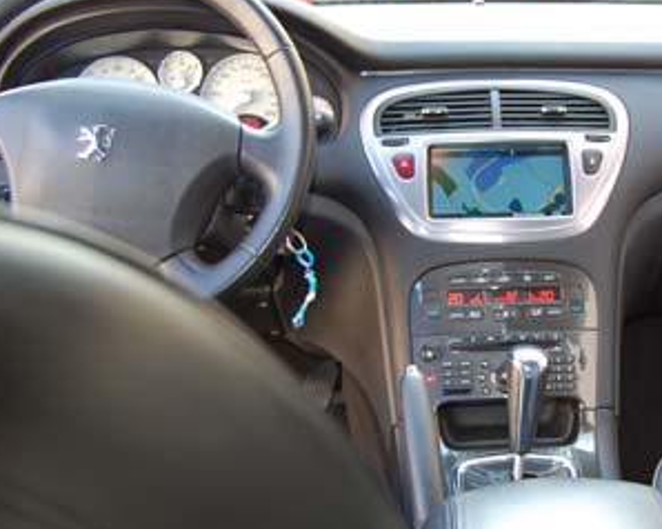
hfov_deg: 35.7
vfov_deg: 29.6
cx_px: 511
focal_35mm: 51
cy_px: 237
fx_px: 999
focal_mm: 18
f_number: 3.5
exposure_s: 1/80
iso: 400
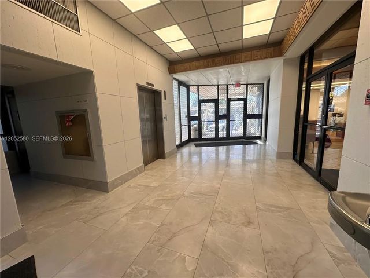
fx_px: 150
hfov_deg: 102.1
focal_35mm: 14
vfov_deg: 85.7
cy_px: 139
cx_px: 185
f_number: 2.2
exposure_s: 1/120
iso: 50
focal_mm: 2.22
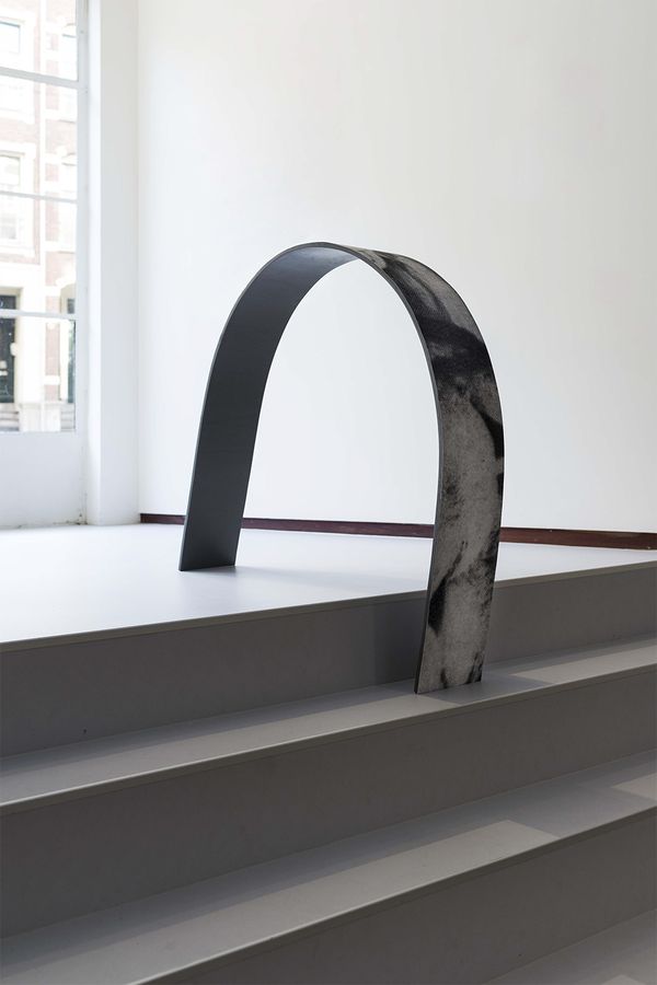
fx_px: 958
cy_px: 492
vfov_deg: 54.4
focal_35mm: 35
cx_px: 328
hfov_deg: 37.9
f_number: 4
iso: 250
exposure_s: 1/40
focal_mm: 35
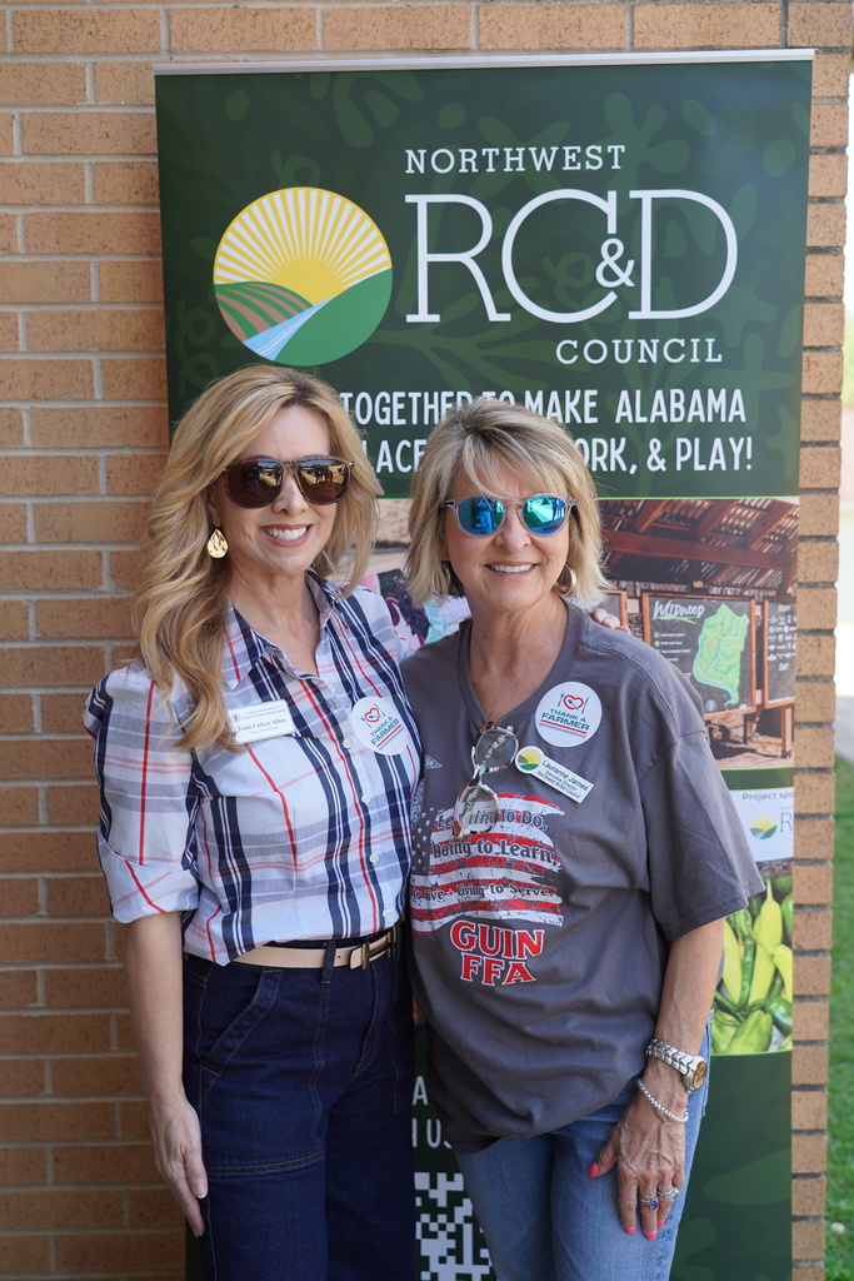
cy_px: 640
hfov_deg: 30.5
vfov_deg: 44.5
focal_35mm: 44
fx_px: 1565
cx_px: 427
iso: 125
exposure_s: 1/160
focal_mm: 44
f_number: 4
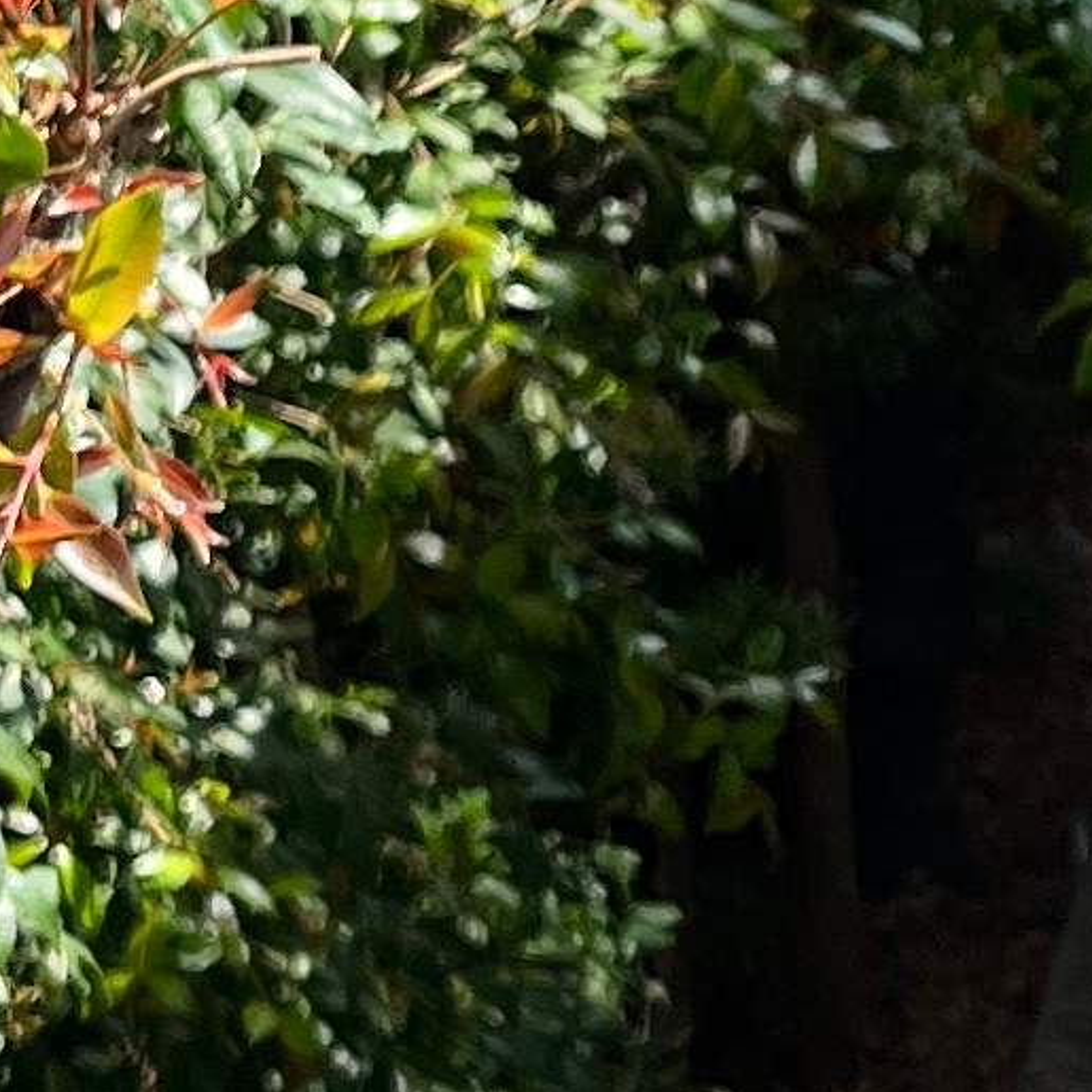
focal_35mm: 180
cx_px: 1357
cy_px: 797
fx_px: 6424
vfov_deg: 9.7
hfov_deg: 9.6
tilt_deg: -30.4
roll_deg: -0.8
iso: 50
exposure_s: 1/1890
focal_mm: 5.1
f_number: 1.6
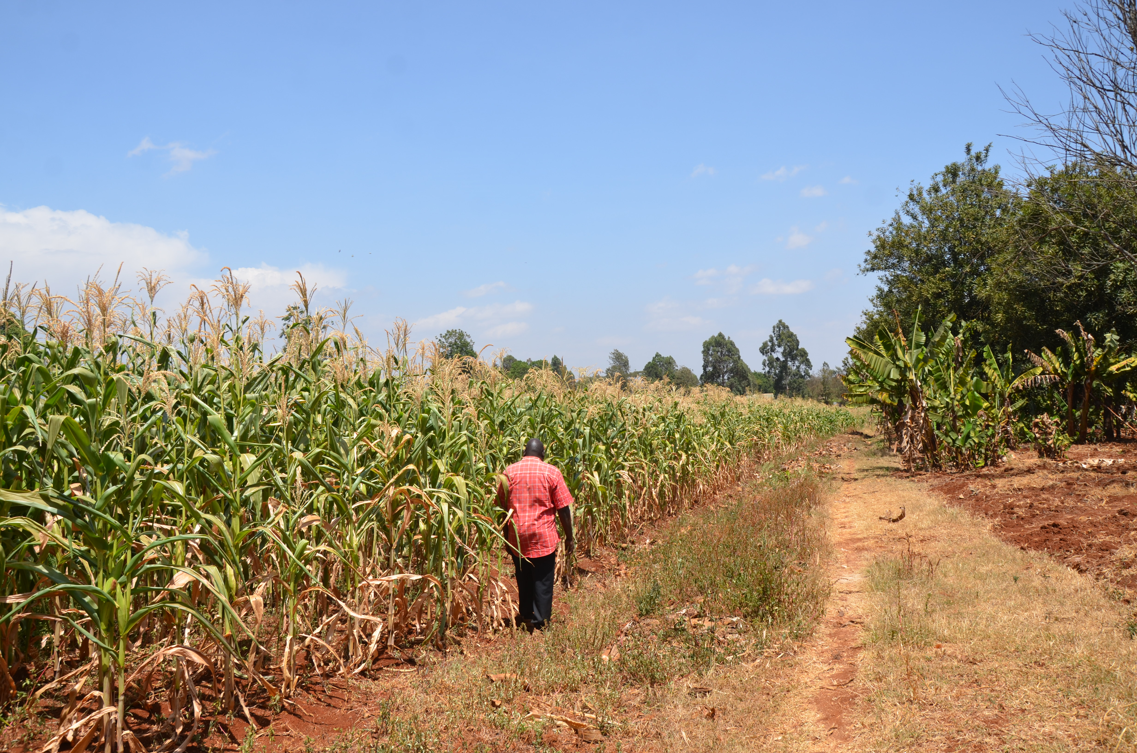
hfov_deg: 33.5
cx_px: 568
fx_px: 1891
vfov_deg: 22.5
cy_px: 376
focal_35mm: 60
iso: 100
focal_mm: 40
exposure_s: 1/320
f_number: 9
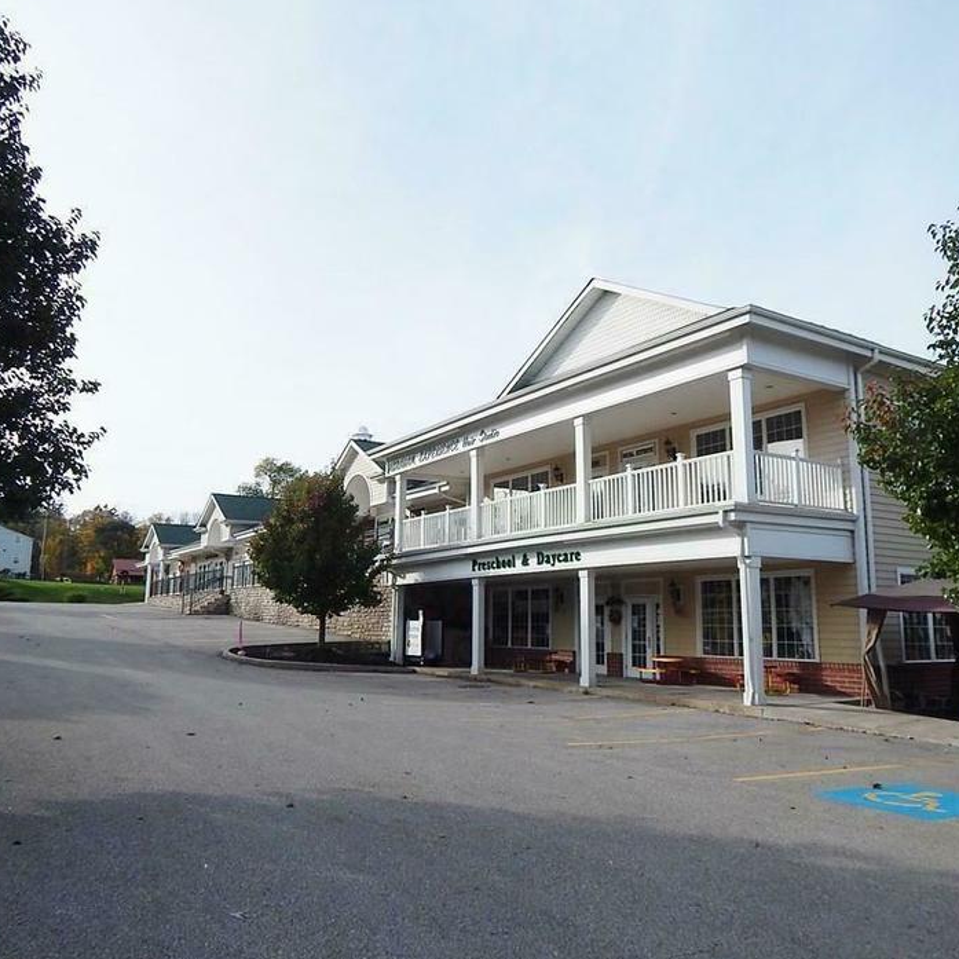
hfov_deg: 57.3
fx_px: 878
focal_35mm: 28
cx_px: 491
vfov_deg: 57.3
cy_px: 473
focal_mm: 4
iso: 125
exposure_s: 1/400
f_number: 6
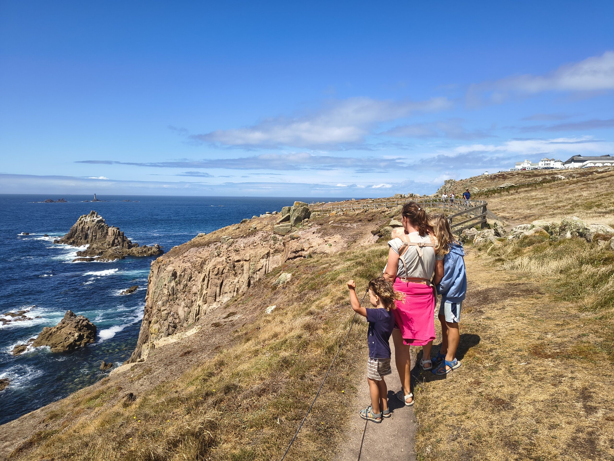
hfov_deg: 71.6
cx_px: 307
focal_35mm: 24
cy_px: 230
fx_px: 426
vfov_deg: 56.8
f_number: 1.8
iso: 101
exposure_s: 1/1680
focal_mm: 5.56
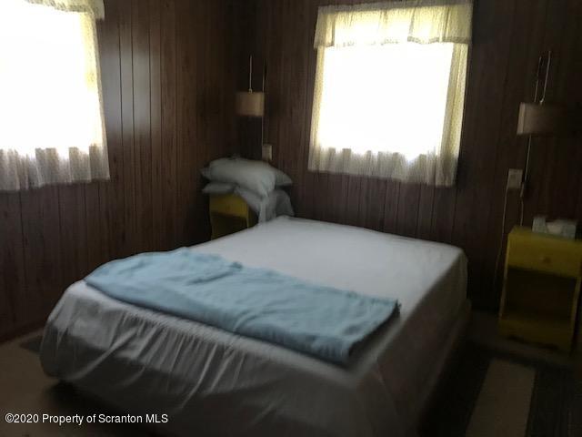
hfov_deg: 63.4
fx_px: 471
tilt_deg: -12.4
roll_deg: -1.8
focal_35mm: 28
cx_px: 291
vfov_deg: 49.7
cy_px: 218
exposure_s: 1/9
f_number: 1.8
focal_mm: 3.99
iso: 100
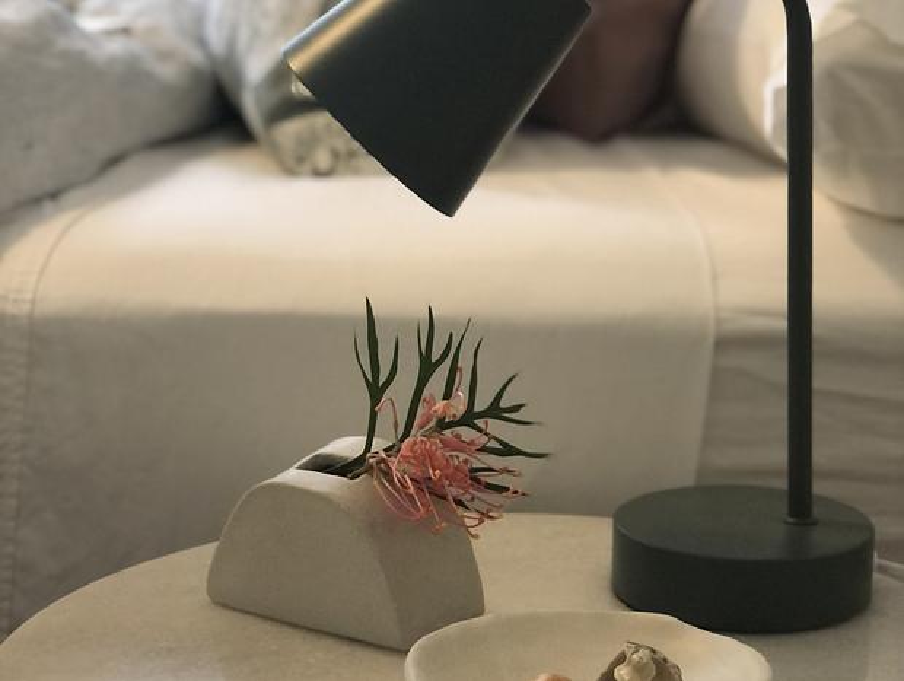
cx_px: 452
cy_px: 340
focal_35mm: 57
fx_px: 1491
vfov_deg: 25.7
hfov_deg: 33.7
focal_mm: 6.6
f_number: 2.8
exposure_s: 1/33
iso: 400
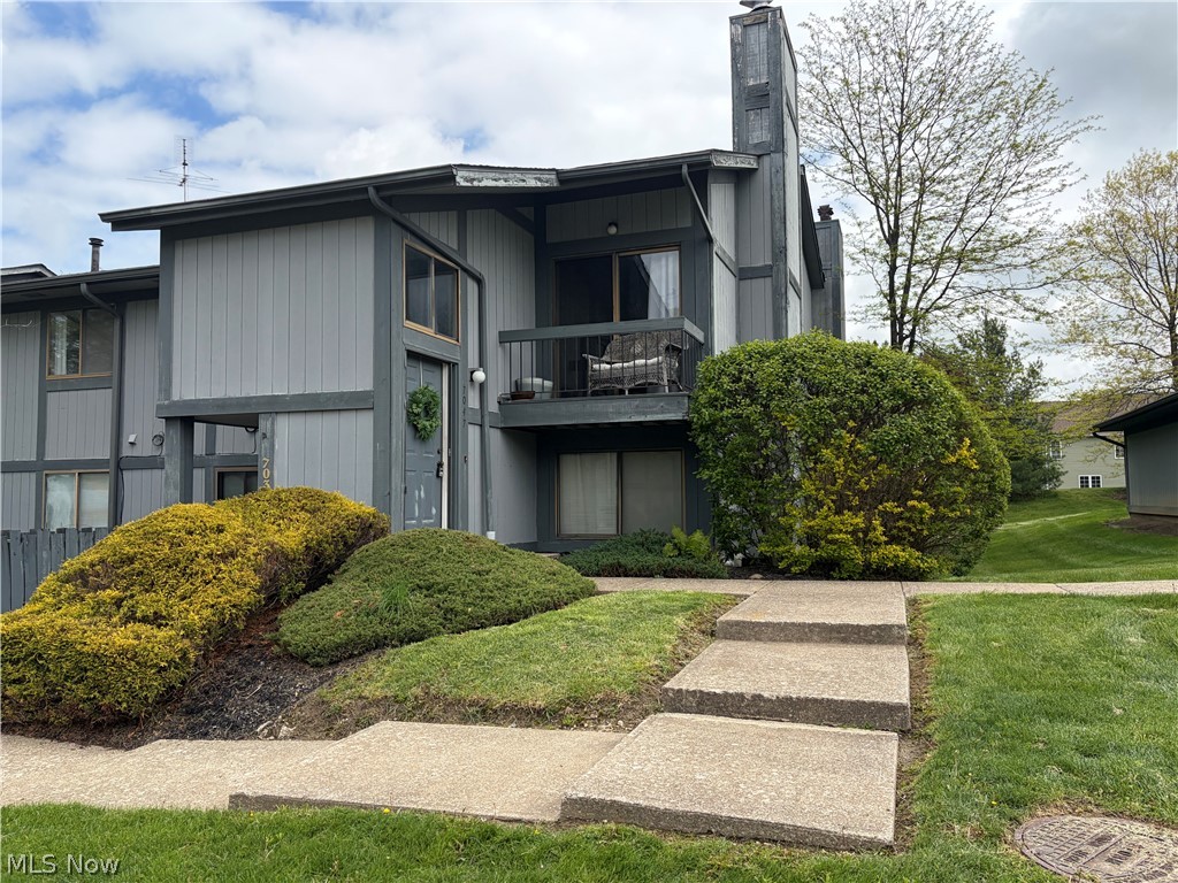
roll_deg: +0.5
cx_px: 589
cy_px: 442
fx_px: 885
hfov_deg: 67.3
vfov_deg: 53.1
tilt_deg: +2.9
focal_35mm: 26
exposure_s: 1/2865
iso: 64
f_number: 1.6
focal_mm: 5.96
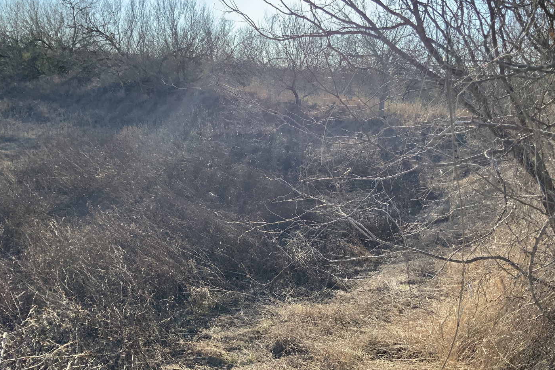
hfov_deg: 60.3
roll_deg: -1.6
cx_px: 276
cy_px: 174
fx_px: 478
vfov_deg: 42.3
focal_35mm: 31
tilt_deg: -10.9
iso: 16
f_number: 1.8
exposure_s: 1/978
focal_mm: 3
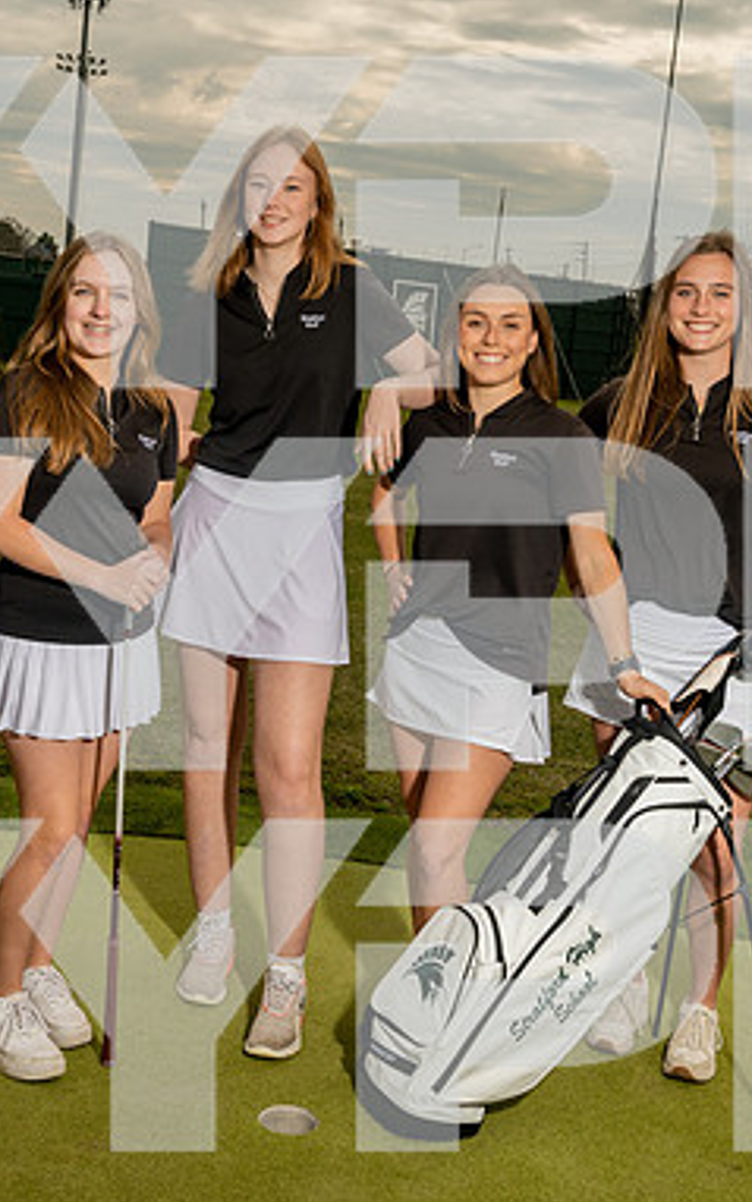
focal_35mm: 48
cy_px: 606
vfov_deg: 41.8
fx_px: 1573
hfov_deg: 26.8
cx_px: 305
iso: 250
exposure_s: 1/250
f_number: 8
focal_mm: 31
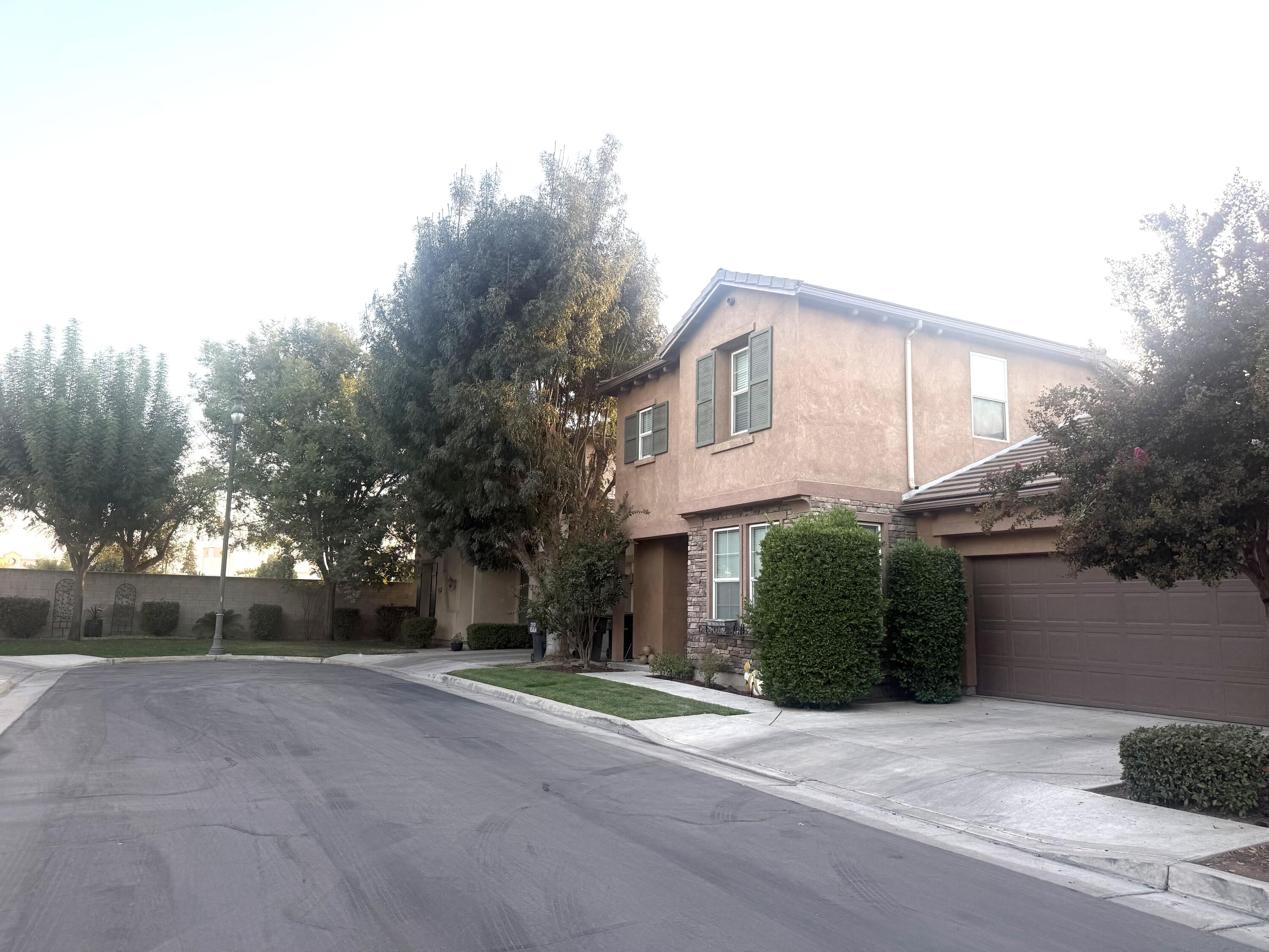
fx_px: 880
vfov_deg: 56.8
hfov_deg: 71.6
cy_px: 476
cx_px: 634
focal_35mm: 24
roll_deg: -2.0
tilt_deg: +7.8
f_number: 1.78
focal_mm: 6.76
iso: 80
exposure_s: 1/695
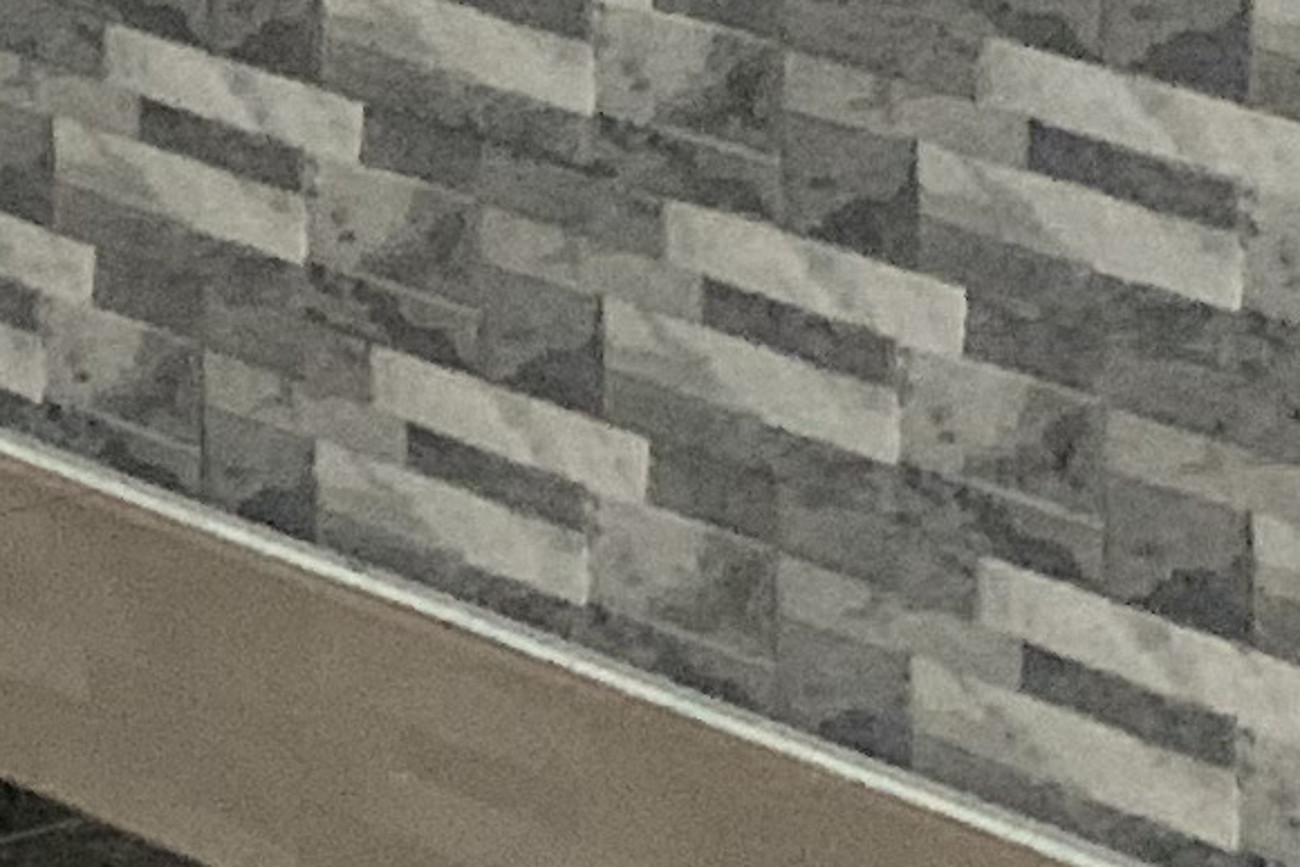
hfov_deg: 10.1
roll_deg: -2.8
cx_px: -1352
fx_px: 6790
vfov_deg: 6.5
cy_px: -1929
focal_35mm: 188
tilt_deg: +0.0
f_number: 1.8
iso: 500
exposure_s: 1/30
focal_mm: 4.25
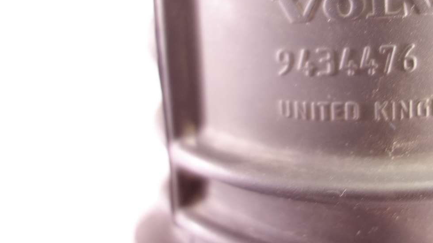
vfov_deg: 28.4
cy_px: 49
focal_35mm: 41
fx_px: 471
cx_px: 299
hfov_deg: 48.3
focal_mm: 10.4
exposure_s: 1/30
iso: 400
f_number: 1.8
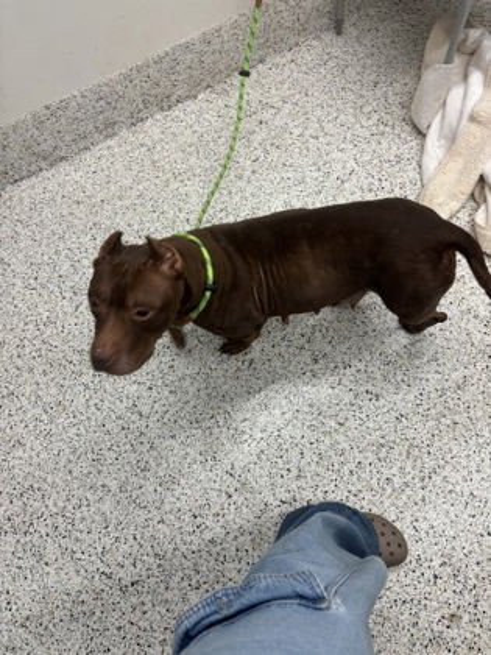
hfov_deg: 53.1
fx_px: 492
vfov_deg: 67.3
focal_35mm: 26
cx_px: 246
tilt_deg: -67.0
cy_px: 328
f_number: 1.6
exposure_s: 1/120
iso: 80
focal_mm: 5.96
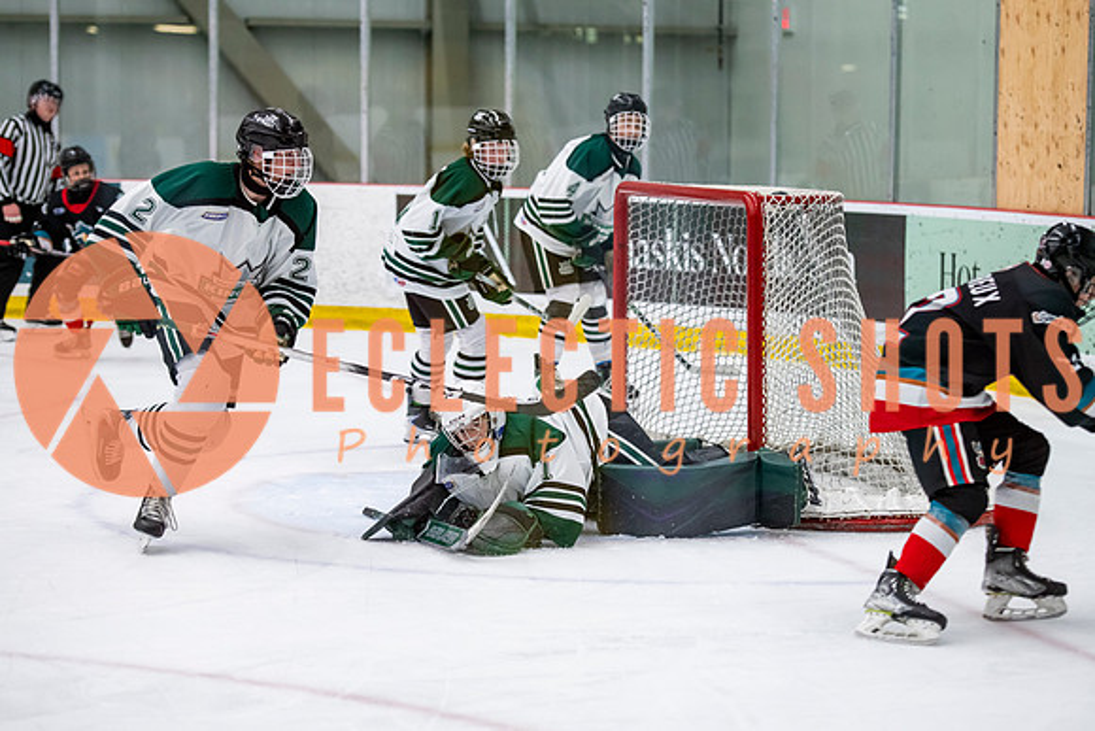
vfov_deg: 12.2
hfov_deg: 18.1
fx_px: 3431
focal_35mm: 113
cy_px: 386
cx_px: 571
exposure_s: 1/640
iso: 2000
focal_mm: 100
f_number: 3.2
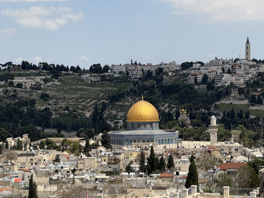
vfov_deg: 12.3
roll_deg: +0.6
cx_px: 132
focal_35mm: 120
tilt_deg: -1.7
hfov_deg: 16.4
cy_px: 99
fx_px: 915
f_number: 2.8
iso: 64
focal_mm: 15.66
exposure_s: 1/3195
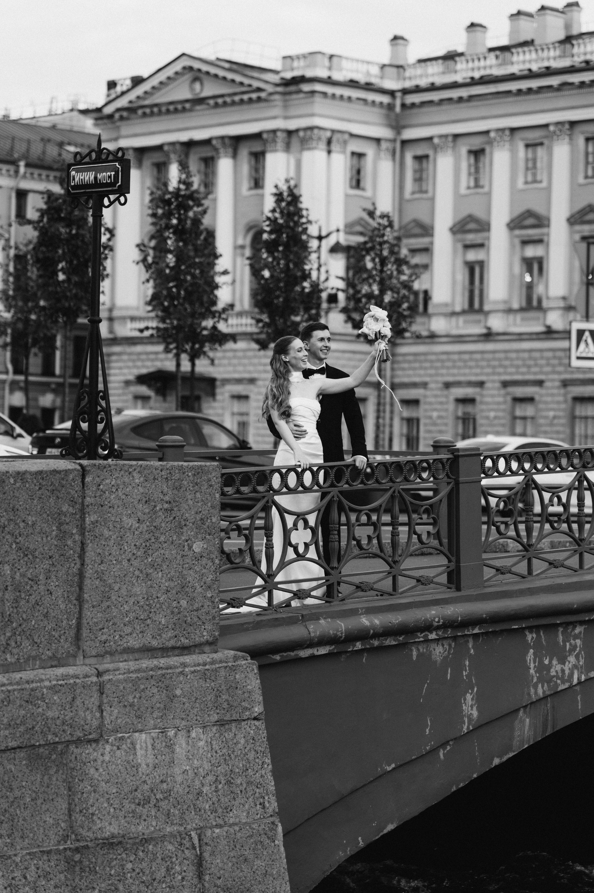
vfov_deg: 21.9
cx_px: 297
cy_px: 446
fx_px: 2305
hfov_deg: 14.7
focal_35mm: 93
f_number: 2.7
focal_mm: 93
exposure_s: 1/800
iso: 160
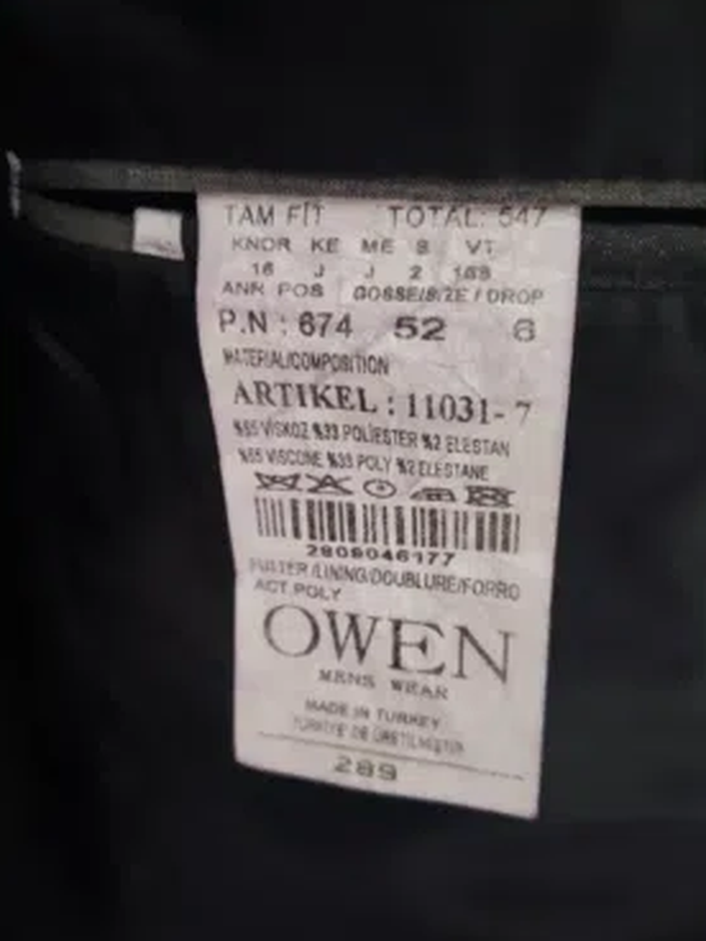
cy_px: 496
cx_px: 361
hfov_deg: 54.9
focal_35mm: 25
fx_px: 680
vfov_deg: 69.3
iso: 2629
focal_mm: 5.4
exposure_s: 1/33.3
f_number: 1.8
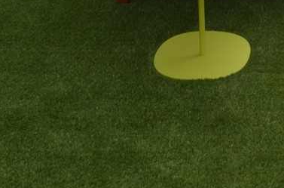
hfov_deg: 16.0
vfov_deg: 10.2
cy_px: -200
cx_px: 363
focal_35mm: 122
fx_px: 960
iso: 100
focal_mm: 18
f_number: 9
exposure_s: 1/200
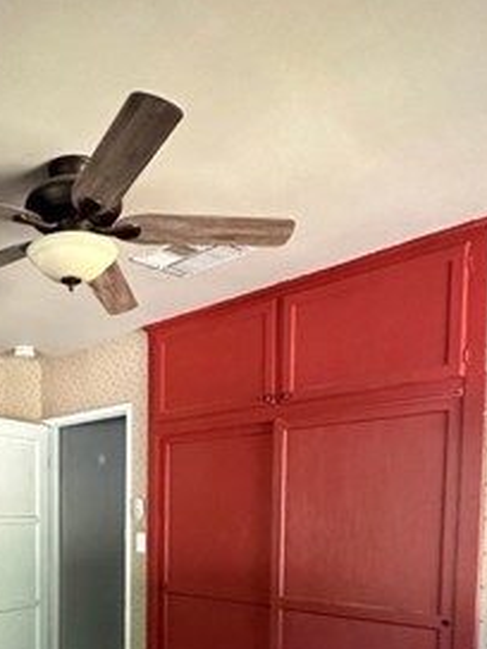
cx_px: 21
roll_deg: +0.2
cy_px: 549
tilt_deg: -3.5
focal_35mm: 33
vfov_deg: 50.8
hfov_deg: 38.9
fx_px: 619
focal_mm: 2.22
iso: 1000
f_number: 2.2
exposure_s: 1/60
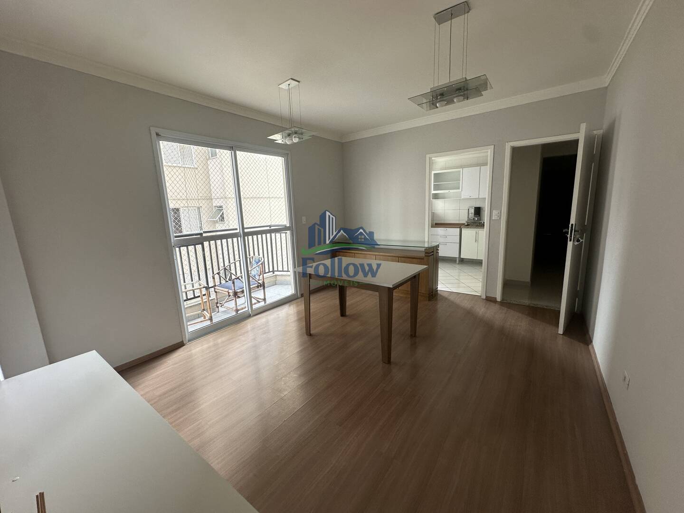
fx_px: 277
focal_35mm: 14
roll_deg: +2.3
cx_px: 342
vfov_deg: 85.7
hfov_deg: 102.1
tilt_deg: -9.3
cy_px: 256
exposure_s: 1/99
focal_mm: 2.22
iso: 80
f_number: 2.2
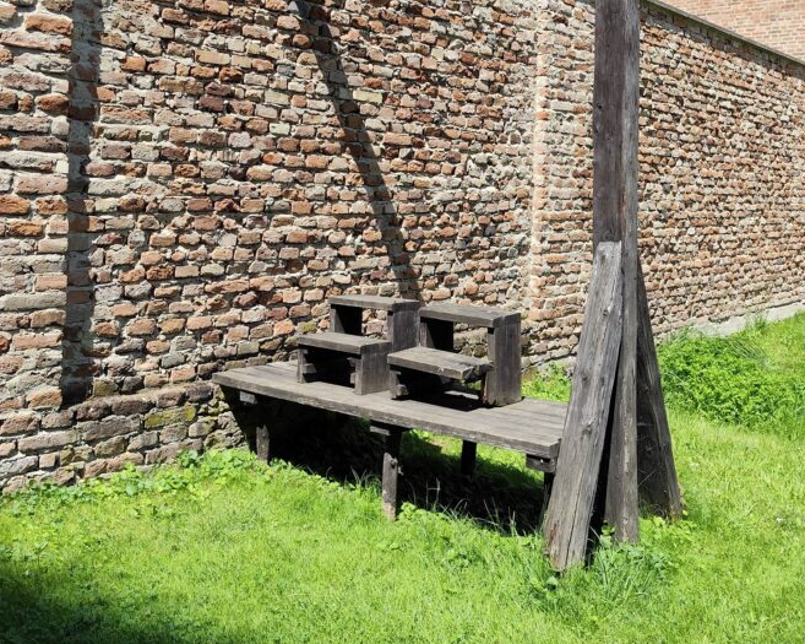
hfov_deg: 51.4
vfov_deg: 41.4
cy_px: 189
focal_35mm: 35
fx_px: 833
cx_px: 452
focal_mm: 6.19
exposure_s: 1/528
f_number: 1.65
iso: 50
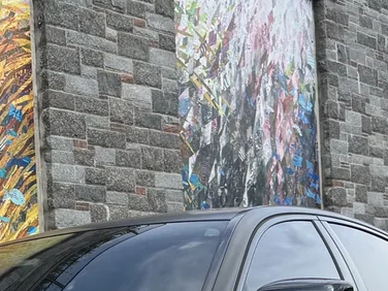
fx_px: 1143
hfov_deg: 18.1
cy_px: 315
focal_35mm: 102
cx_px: -106
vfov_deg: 14.2
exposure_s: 1/1425
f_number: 1.78
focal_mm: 6.76
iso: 80
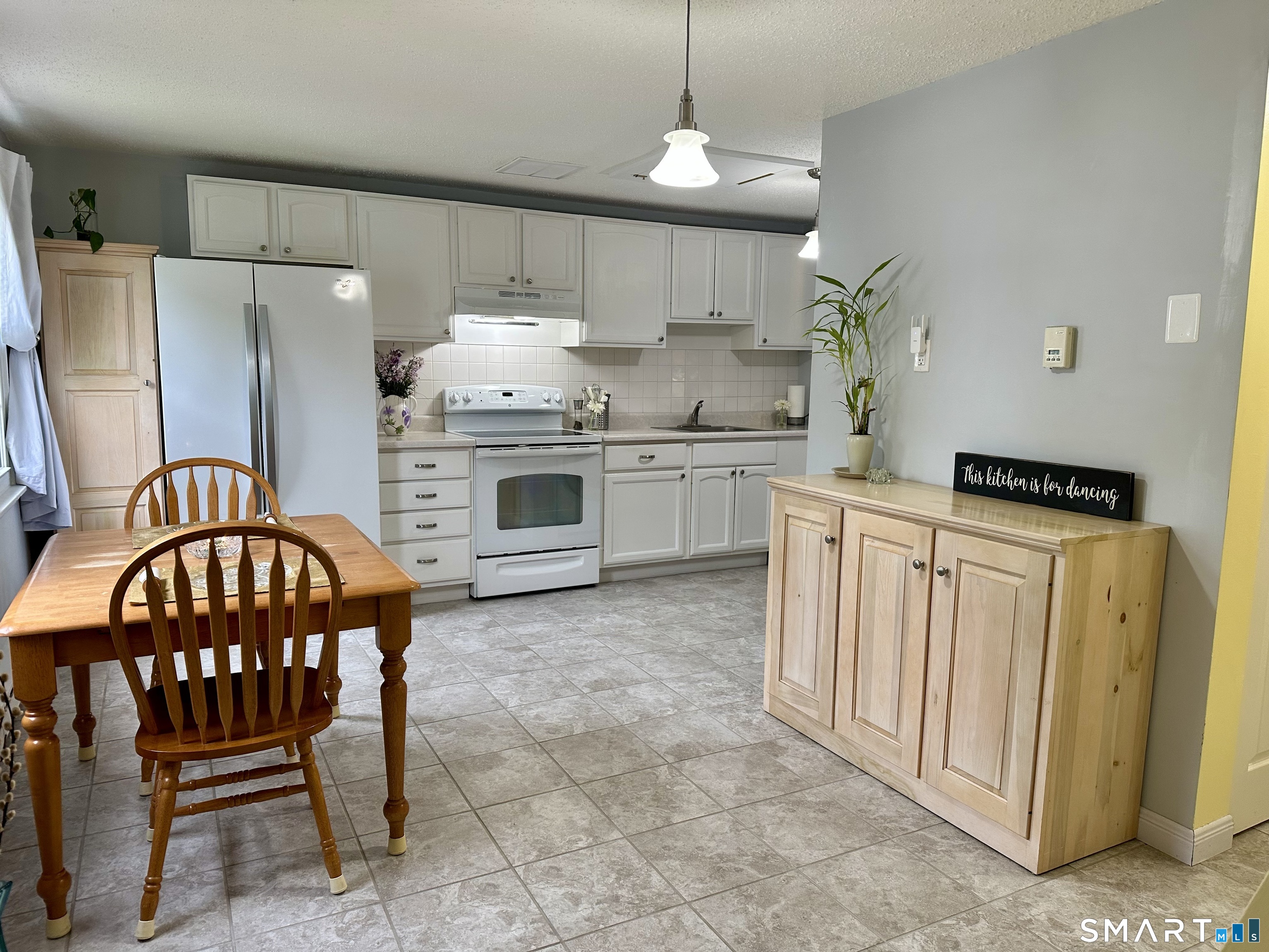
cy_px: 476
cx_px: 634
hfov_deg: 71.6
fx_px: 880
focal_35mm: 24
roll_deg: -0.7
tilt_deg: -7.1
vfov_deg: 56.8
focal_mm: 6.86
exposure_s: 1/60
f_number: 1.78
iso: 125
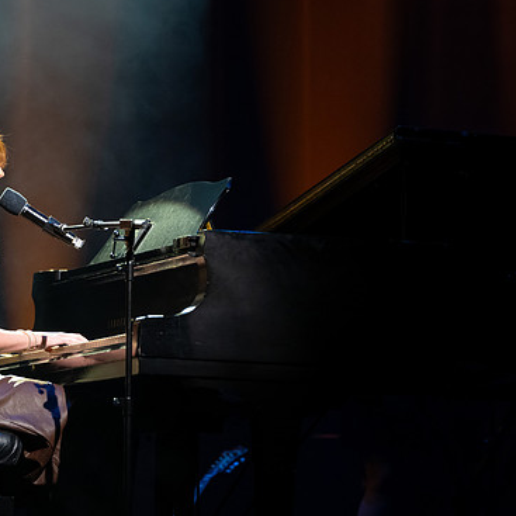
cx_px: 215
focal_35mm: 237
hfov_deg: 7.4
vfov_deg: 7.4
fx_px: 3997
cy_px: 258
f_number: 2.8
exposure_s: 1/200
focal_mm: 155
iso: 2000
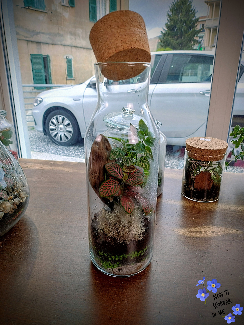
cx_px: 122
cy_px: 162
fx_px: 235
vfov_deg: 69.4
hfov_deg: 54.8
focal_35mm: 25
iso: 176
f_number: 1.7
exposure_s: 1/120
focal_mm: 4.71
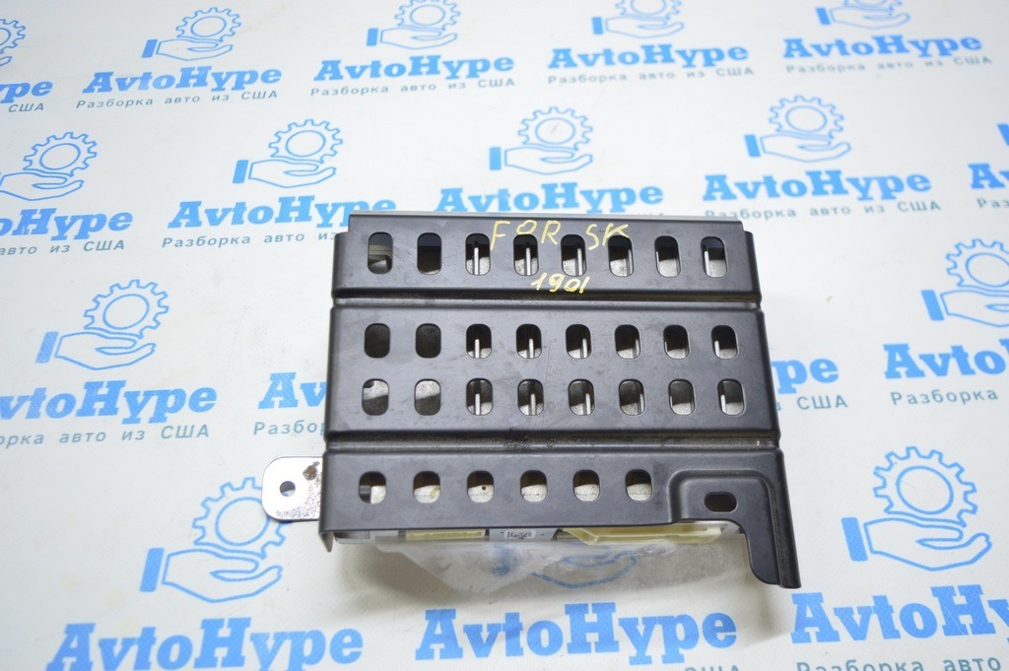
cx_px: 504
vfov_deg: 38.3
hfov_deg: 55.1
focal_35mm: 34
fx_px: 966
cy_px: 336
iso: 400
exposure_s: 1/40
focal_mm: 23
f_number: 3.8
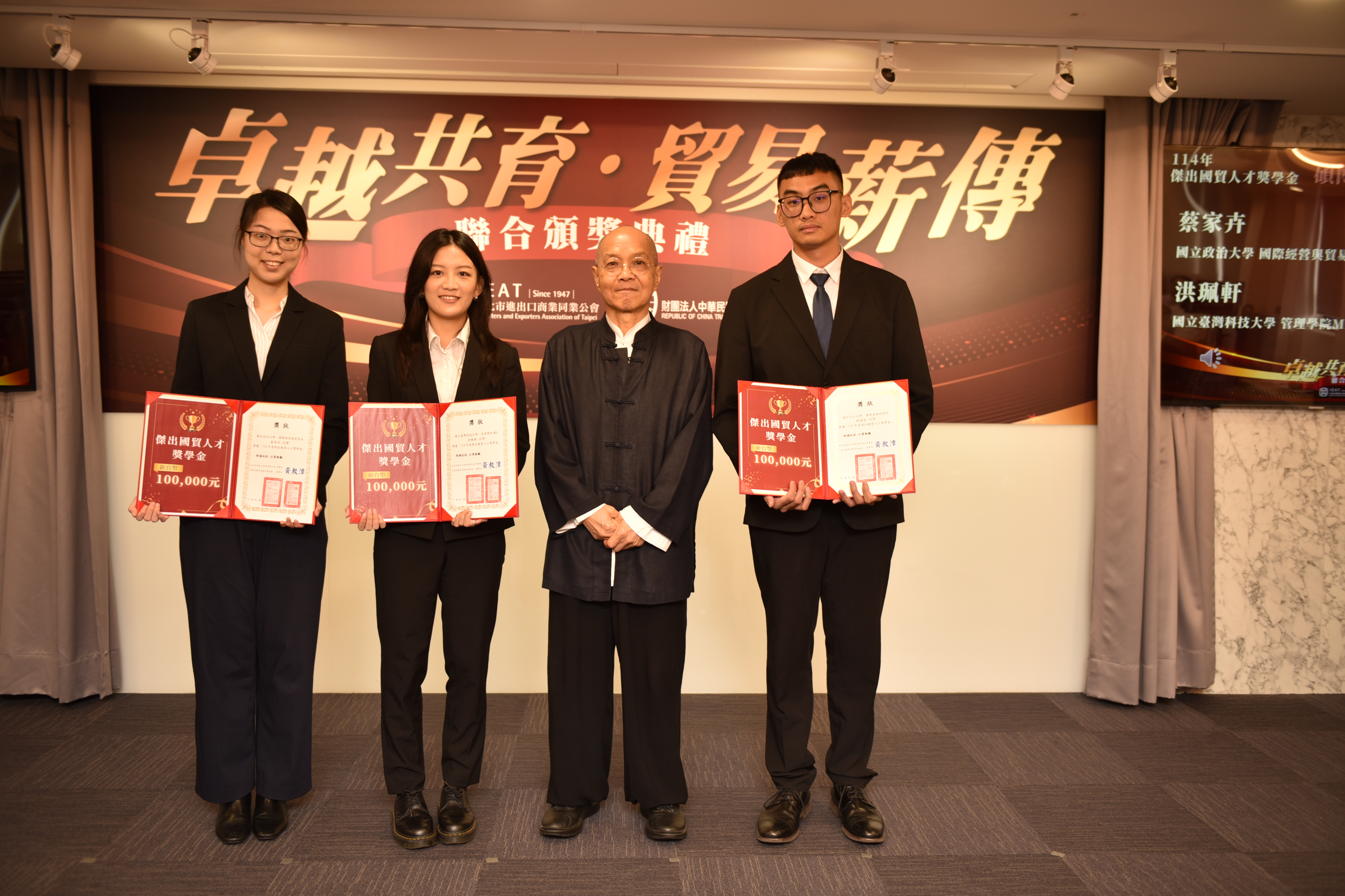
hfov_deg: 58.7
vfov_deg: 41.1
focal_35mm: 32
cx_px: 672
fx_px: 1195
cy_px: 448
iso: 200
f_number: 2.8
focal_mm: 32
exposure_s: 1/80
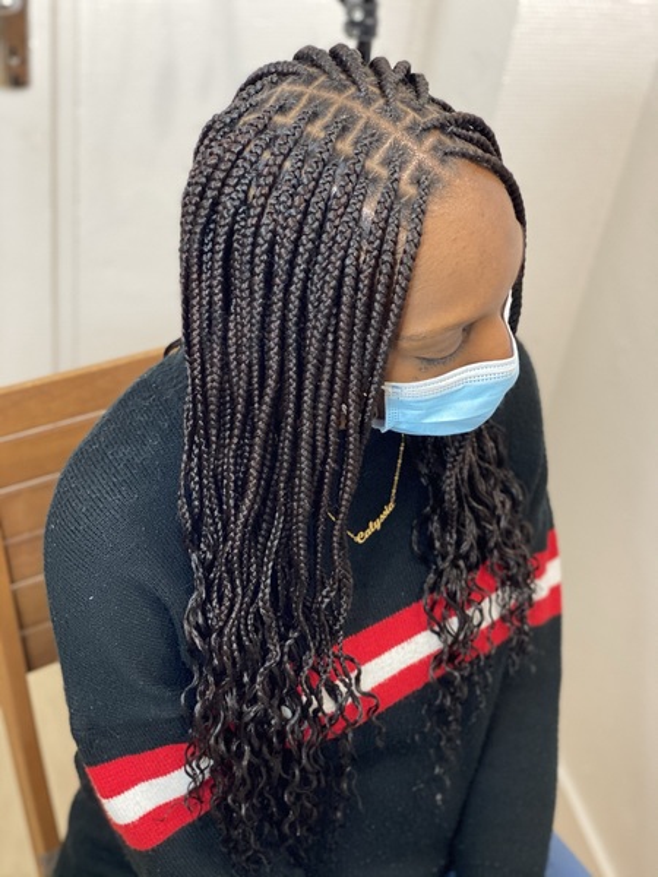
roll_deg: -9.0
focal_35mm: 52
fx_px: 1318
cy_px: 438
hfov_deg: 28.0
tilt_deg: -40.1
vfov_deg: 36.8
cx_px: 329
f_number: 2
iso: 200
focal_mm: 6
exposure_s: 1/33
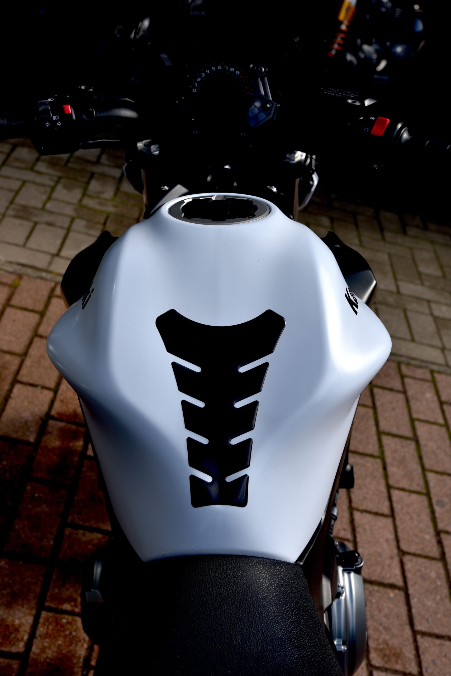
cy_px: 338
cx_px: 226
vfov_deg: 41.1
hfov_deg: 28.1
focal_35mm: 48
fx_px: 901
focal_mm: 48
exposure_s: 1/250
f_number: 8
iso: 100
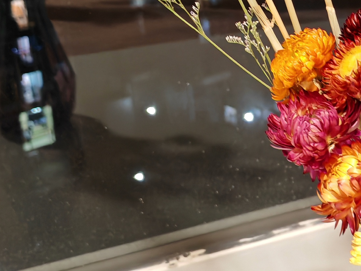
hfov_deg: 20.0
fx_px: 970
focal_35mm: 93
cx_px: 415
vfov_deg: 15.9
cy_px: 122
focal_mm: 5.52
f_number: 1.95
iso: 1000
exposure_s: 1/33
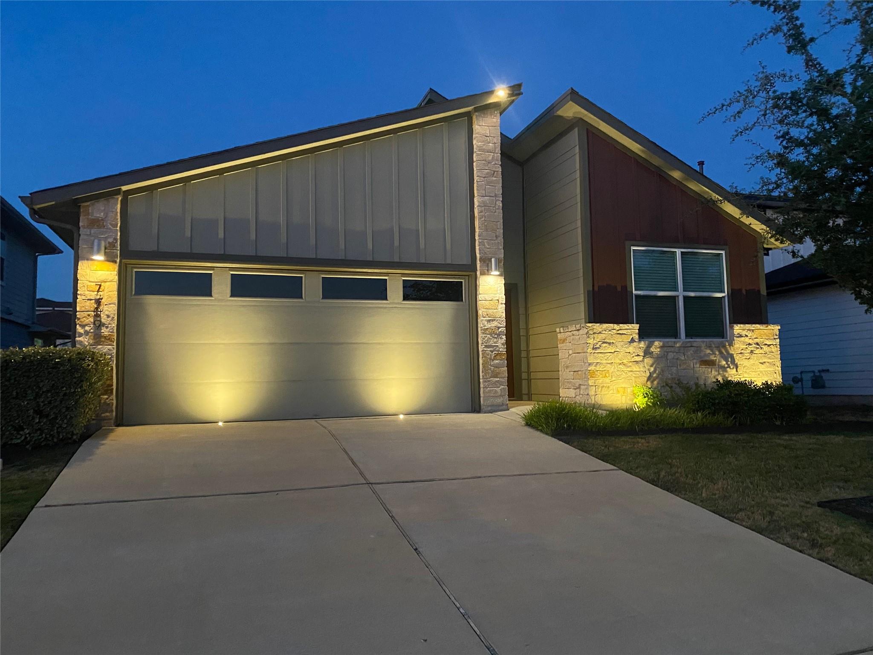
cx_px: 436
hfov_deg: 67.3
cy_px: 328
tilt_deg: +7.1
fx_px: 656
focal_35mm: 26
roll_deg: +1.1
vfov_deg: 53.1
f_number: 1.8
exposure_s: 1/30
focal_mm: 4.25
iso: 800
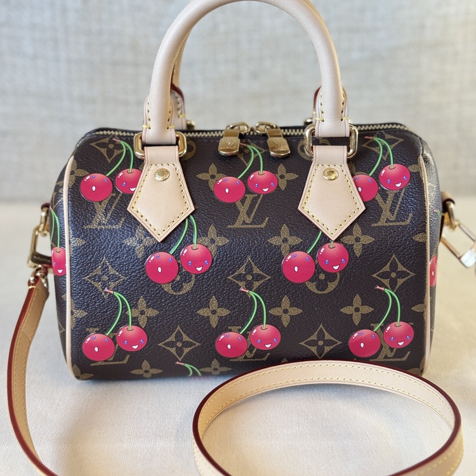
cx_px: 237
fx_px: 887
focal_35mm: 57
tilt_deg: -16.5
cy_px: 215
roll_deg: +0.6
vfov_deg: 30.0
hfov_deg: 30.0
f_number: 1.78
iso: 80
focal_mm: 6.76
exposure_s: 1/100
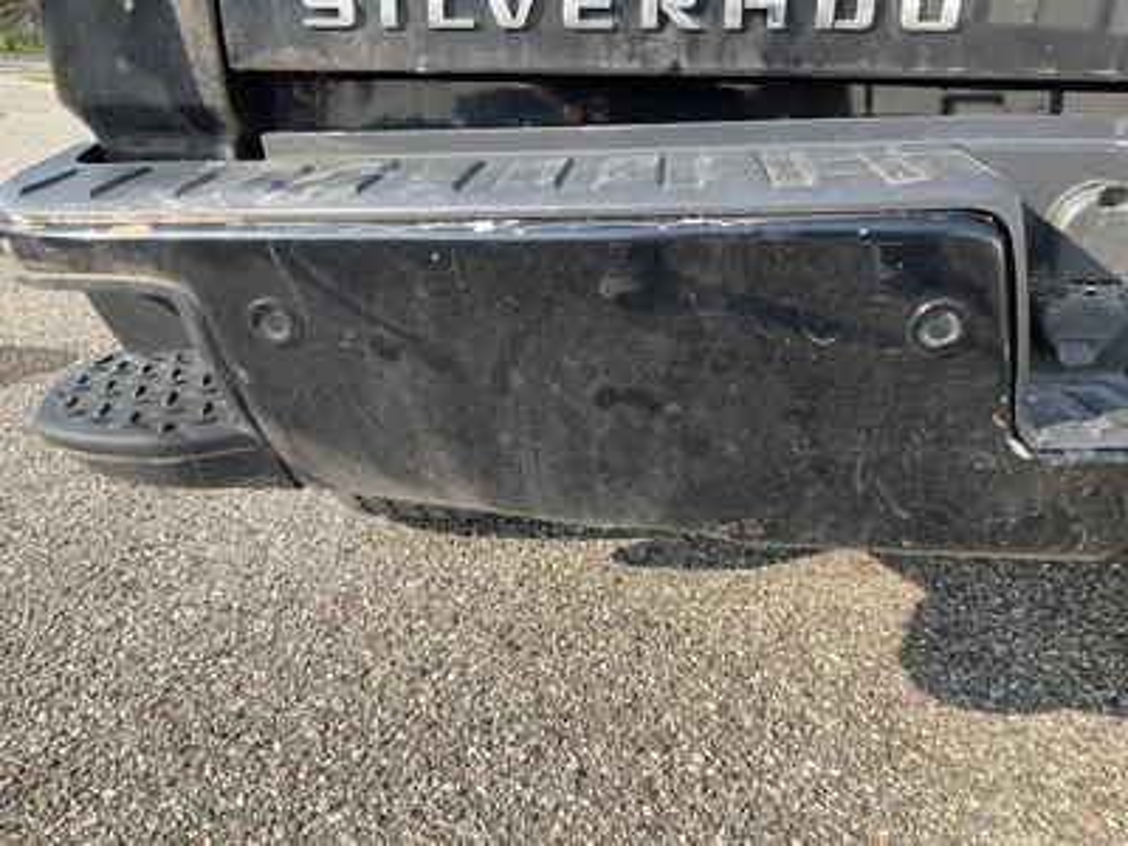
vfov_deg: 48.2
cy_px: 423
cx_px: 564
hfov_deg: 61.7
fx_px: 945
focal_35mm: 29
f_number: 1.8
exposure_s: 1/545
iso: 25
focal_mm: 3
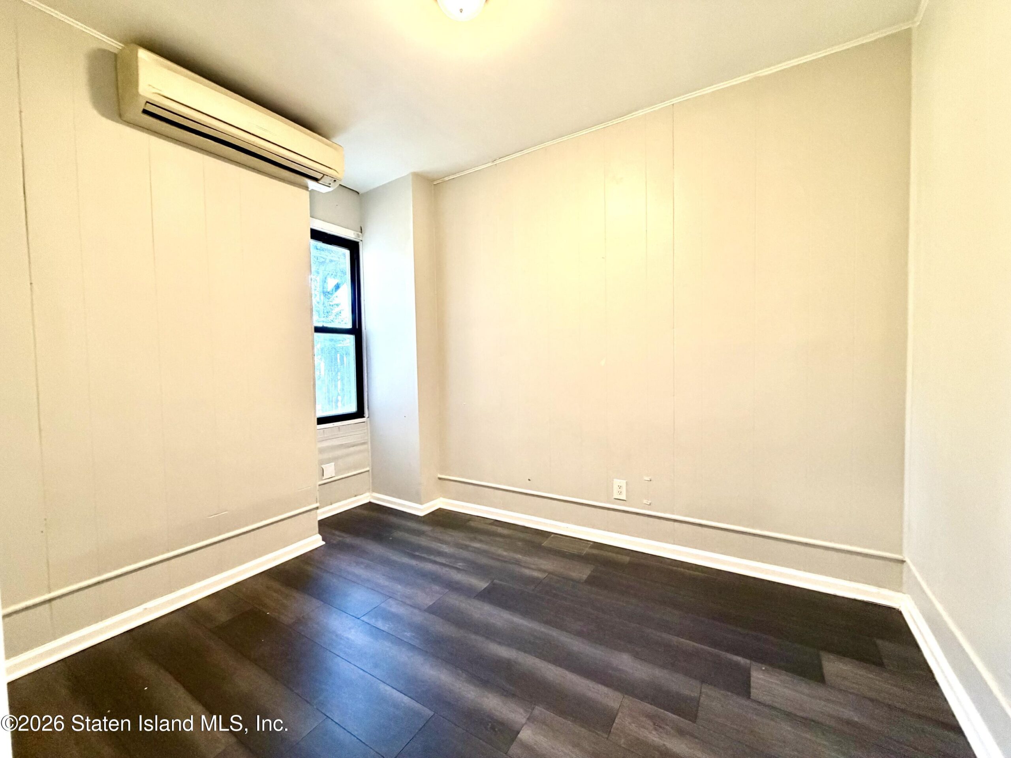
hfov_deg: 102.1
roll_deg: +0.9
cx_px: 506
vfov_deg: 85.7
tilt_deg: -1.9
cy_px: 379
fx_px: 409
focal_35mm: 14
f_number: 2.2
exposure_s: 1/60
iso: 500
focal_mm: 2.22
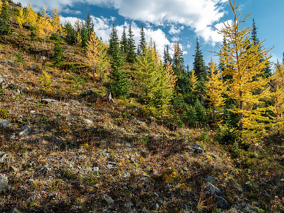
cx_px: 142
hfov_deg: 71.6
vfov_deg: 56.8
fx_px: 197
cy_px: 106
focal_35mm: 24
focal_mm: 12
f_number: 8
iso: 200
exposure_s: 1/80
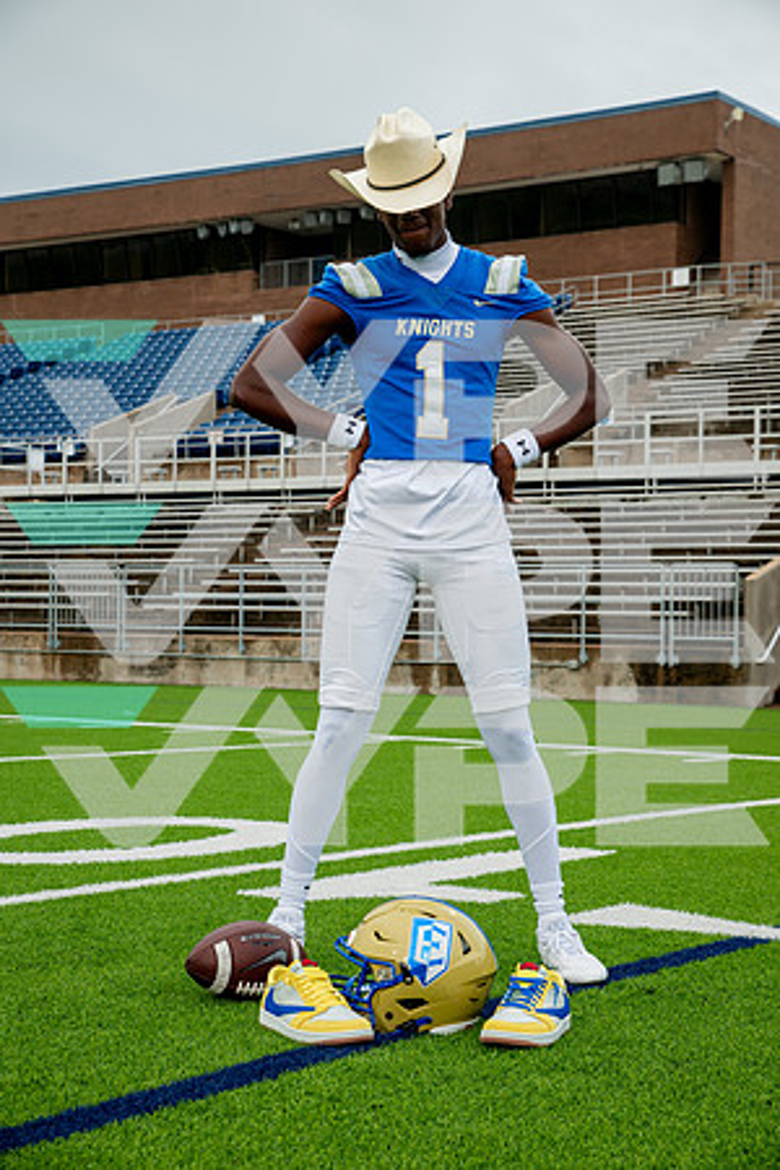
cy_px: 585
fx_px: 2015
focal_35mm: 62
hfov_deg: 21.9
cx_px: 390
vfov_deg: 32.4
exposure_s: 1/320
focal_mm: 62
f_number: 7.1
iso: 200
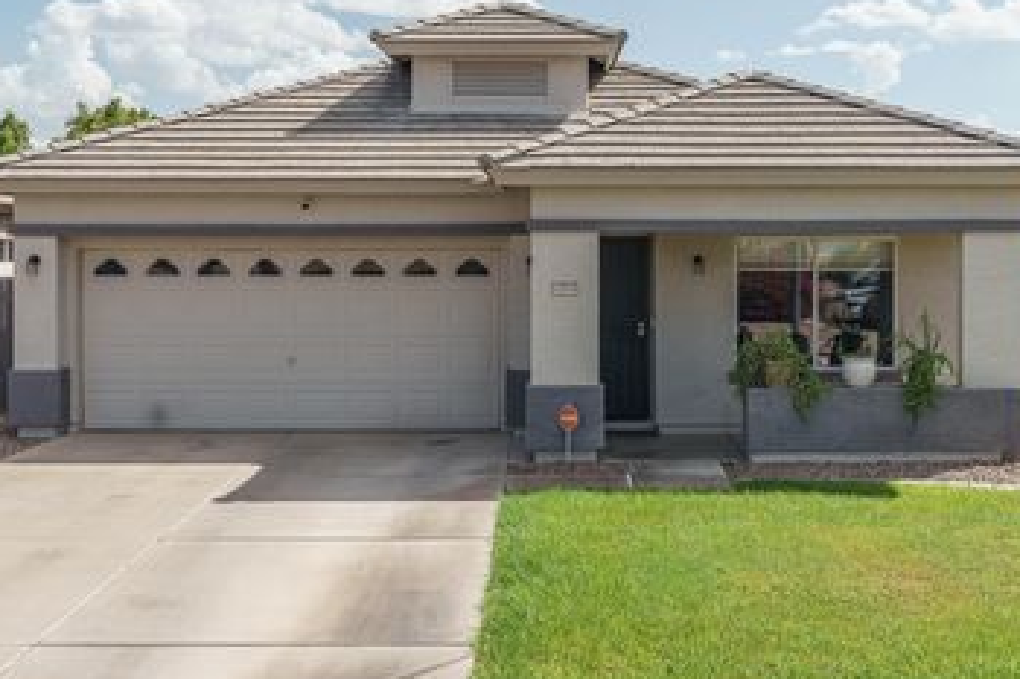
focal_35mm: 50
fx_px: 1416
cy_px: 264
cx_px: 560
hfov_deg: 39.6
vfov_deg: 26.9
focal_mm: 35
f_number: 8
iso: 100
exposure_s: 1/125
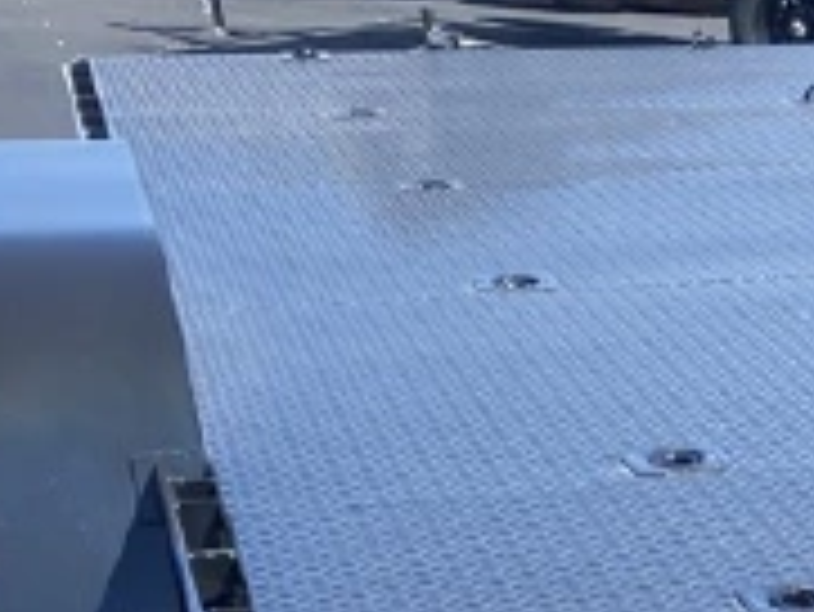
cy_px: 1004
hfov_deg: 14.9
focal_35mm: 115
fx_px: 2706
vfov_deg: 12.1
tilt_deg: -25.0
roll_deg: +0.4
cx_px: 1480
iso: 32
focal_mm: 4.25
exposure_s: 1/858
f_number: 1.8
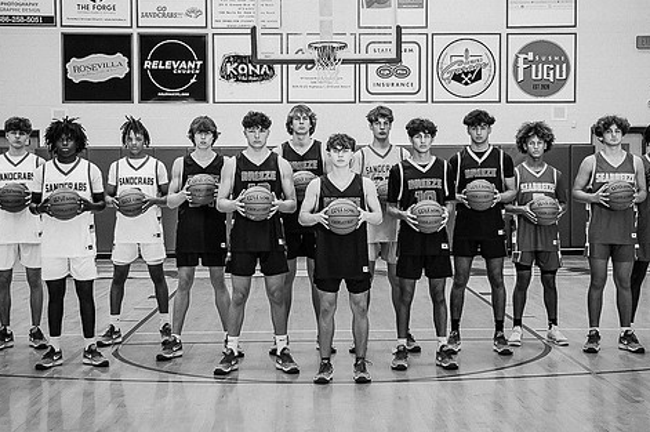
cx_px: 328
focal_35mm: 60
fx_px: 1082
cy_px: 191
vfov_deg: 22.6
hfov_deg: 33.4
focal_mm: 46
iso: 800
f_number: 4
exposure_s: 1/250
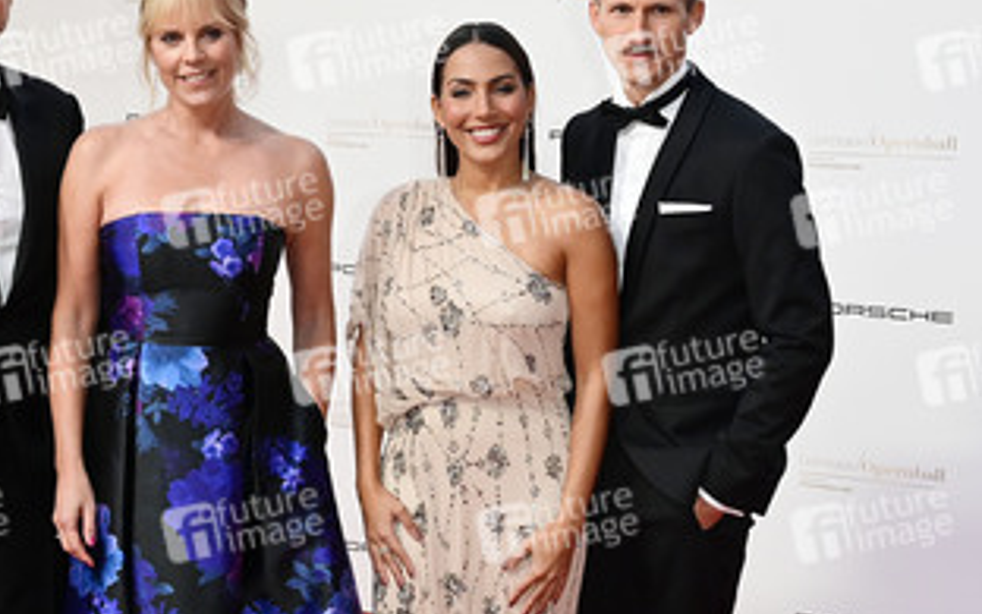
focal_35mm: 50
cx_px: 285
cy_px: 290
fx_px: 1338
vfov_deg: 25.8
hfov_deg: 39.5
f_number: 5.6
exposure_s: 1/200
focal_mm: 34
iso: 2800
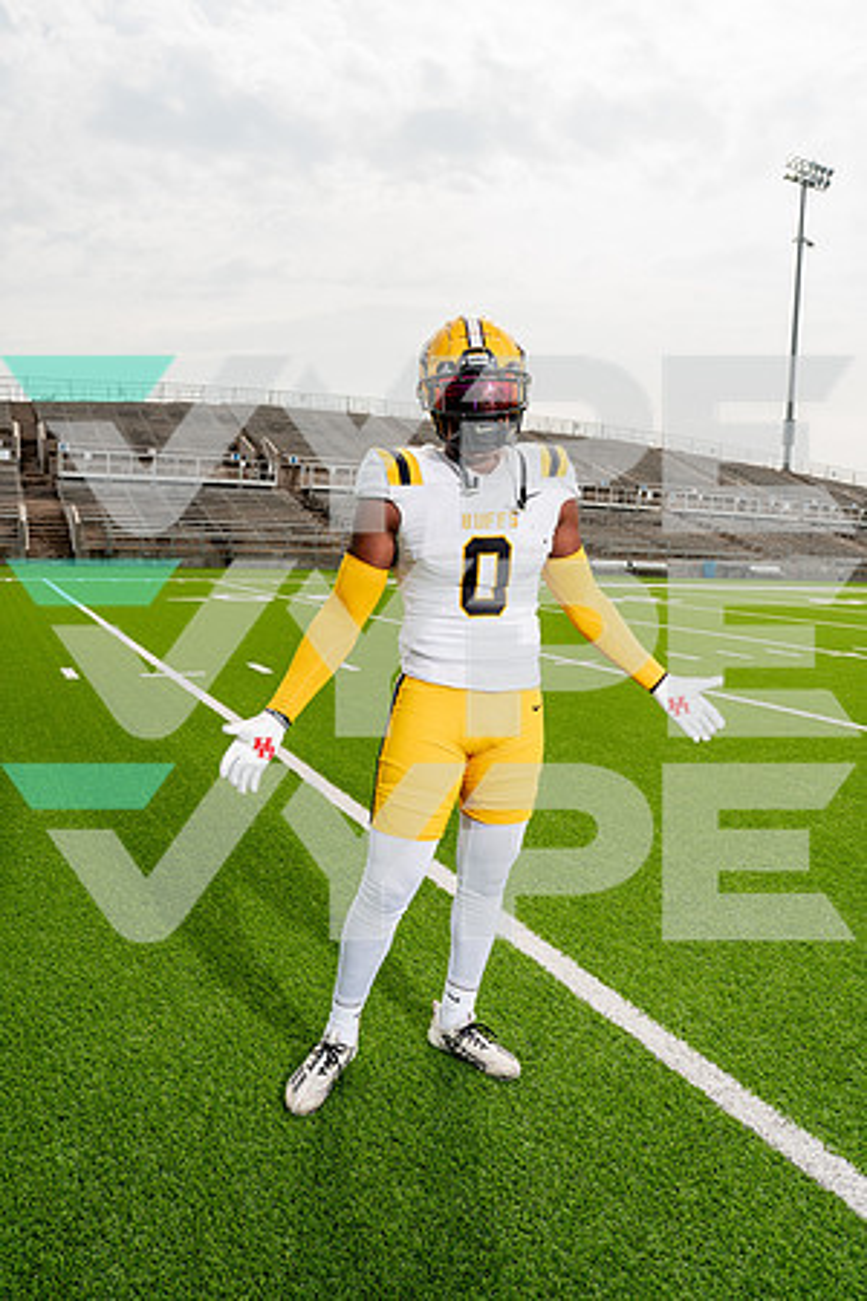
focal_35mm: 26
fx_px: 939
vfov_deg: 69.4
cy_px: 650
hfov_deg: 49.6
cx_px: 434
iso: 100
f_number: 8
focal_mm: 26
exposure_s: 1/250
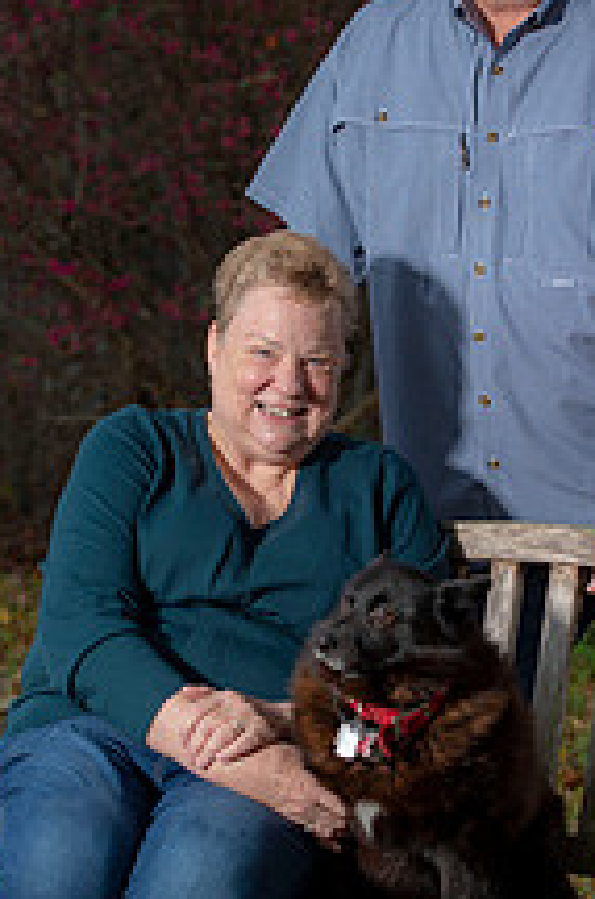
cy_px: 524
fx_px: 3637
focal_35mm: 146
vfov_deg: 14.1
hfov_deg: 9.3
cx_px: 402
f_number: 4
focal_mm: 70
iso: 160
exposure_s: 1/200
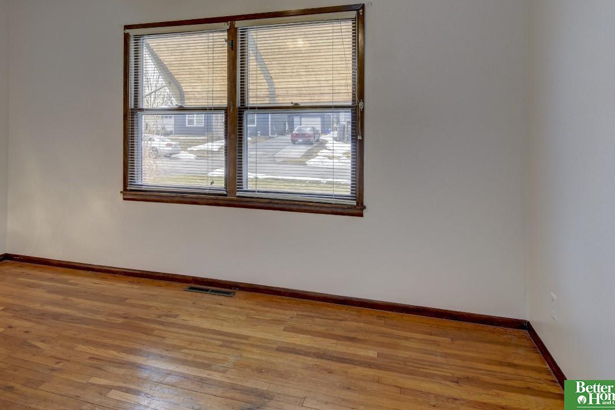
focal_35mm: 25
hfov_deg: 71.0
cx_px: 236
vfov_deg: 49.8
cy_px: 107
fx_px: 423
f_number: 8
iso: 400
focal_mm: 11
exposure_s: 1/13
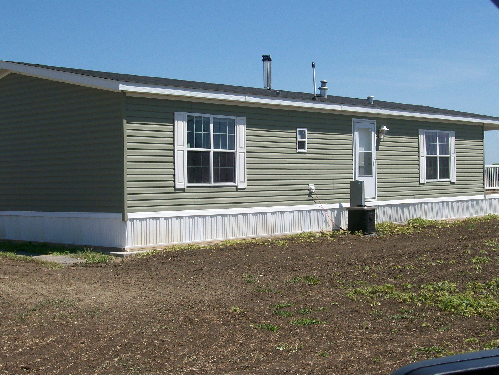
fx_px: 807
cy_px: 188
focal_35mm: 56
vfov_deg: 26.1
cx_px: 250
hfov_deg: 34.3
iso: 80
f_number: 6
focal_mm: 9.4
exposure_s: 1/567
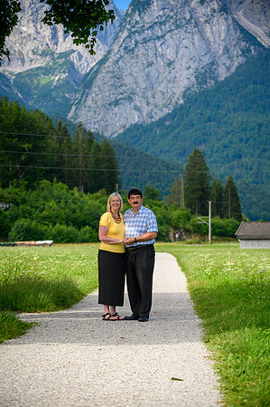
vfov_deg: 21.5
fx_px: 1071
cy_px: 204
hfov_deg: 14.4
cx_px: 135
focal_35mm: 95
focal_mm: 95
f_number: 4
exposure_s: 1/1250
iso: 125
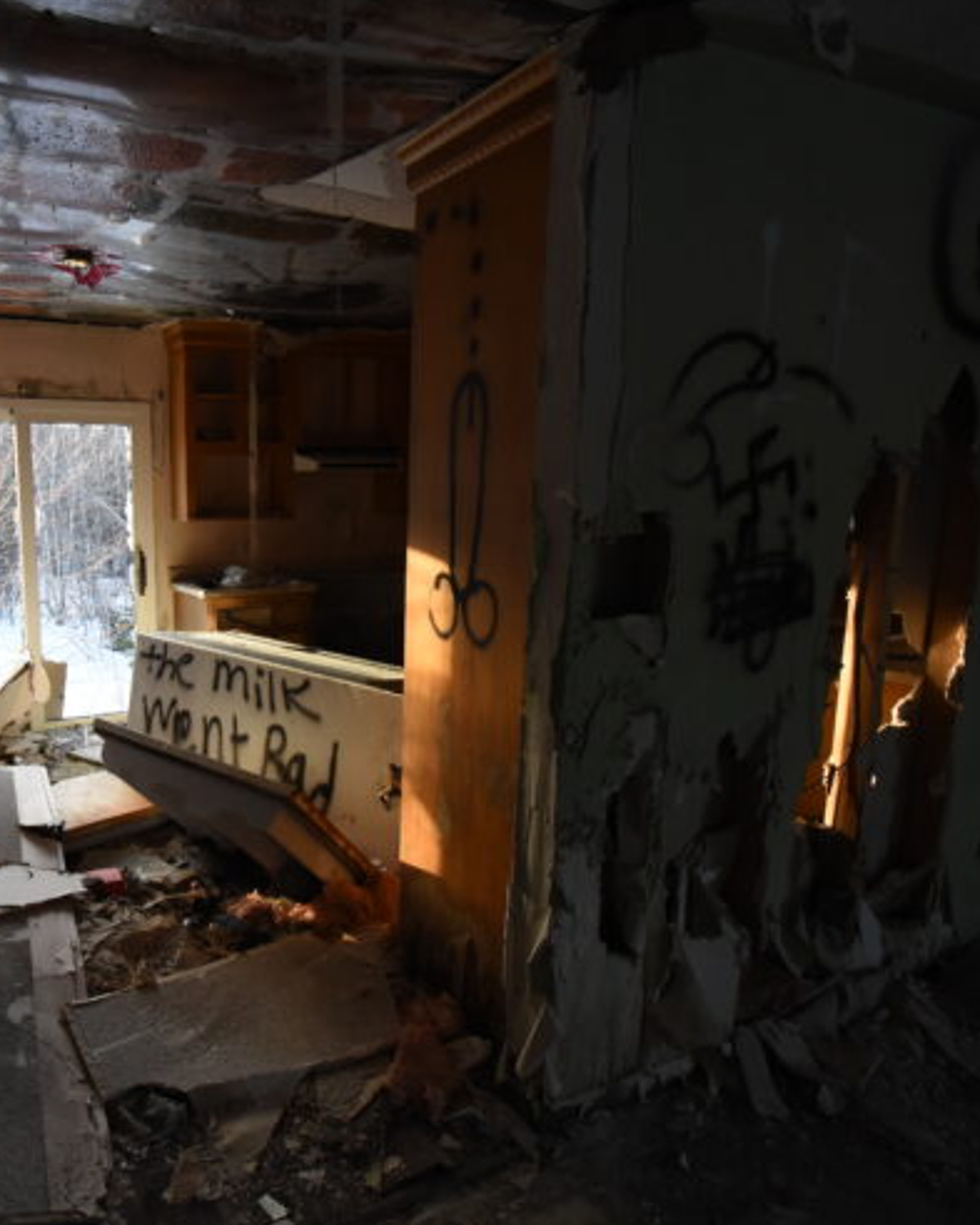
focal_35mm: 22
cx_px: 247
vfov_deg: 75.0
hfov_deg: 59.8
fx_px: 797
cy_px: 624
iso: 1100
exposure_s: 1/200
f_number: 5.6
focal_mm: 10
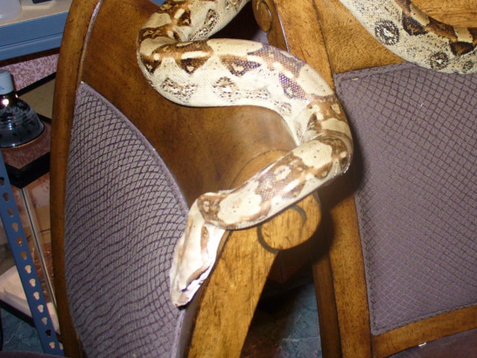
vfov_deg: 26.9
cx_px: 337
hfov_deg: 35.0
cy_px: 125
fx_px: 744
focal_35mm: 54
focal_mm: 6.1
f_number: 2.8
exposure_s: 1/60
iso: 100
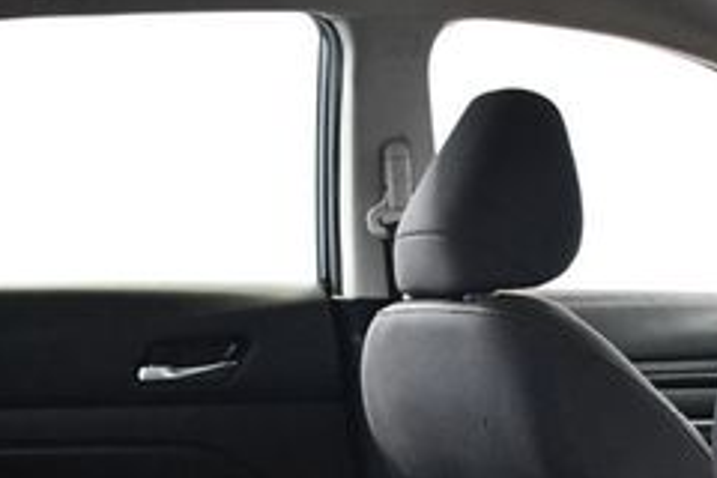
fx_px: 1912
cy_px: 621
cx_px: 559
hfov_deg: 21.0
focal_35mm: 96
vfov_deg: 13.7
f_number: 3.5
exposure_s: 1/60
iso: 4500
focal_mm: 18
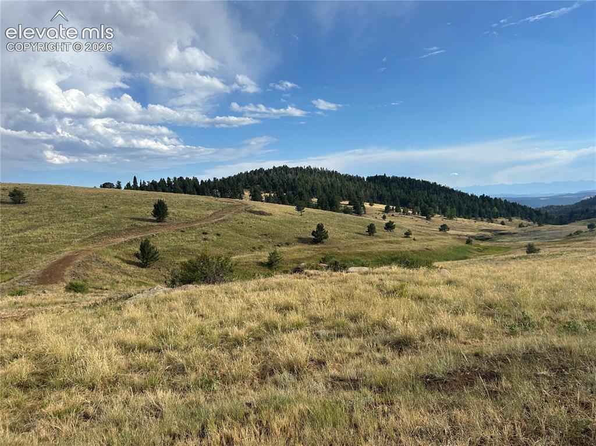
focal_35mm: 26
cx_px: 298
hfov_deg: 67.3
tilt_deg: -3.8
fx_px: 447
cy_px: 223
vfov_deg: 53.0
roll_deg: +1.9
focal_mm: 5.7
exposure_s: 1/4444
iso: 50
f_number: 1.5
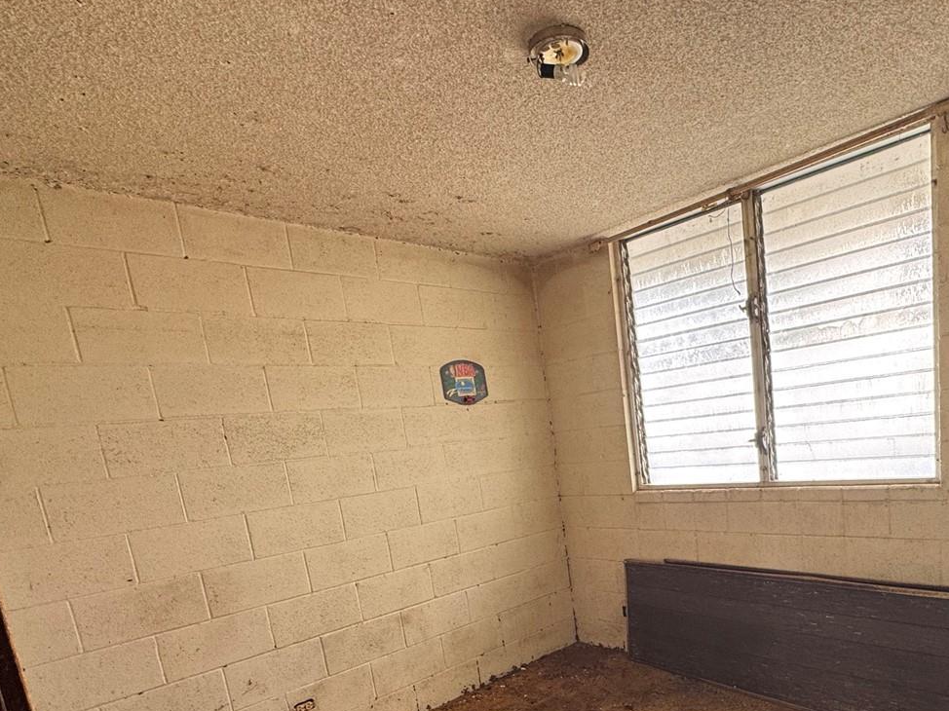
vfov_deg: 55.6
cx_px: 624
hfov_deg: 72.0
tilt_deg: -10.6
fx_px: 630
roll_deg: +6.5
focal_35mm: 23
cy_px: 545
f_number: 2.2
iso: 125
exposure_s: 1/99
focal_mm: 2.22
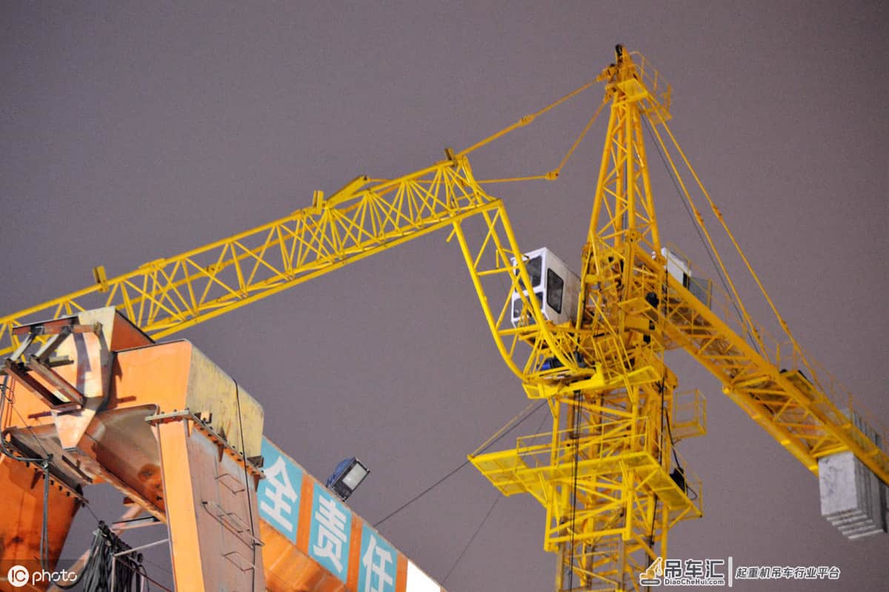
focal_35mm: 82
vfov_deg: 16.5
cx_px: 444
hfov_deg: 24.6
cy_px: 296
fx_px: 2036
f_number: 4
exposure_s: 1/2
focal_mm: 55
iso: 3200
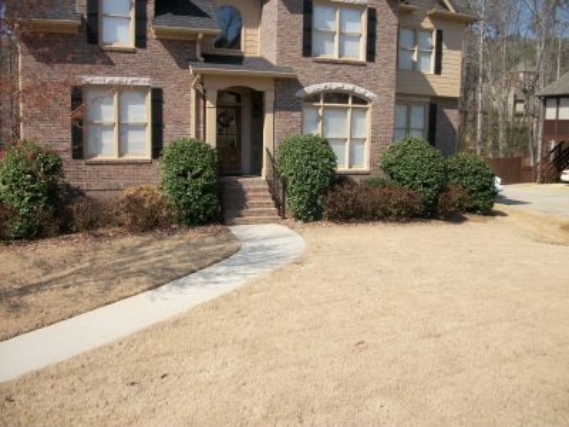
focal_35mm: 32
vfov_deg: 44.2
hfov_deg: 56.8
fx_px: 526
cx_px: 284
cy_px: 214
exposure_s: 1/200
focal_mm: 5.7
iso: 80
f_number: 8.8
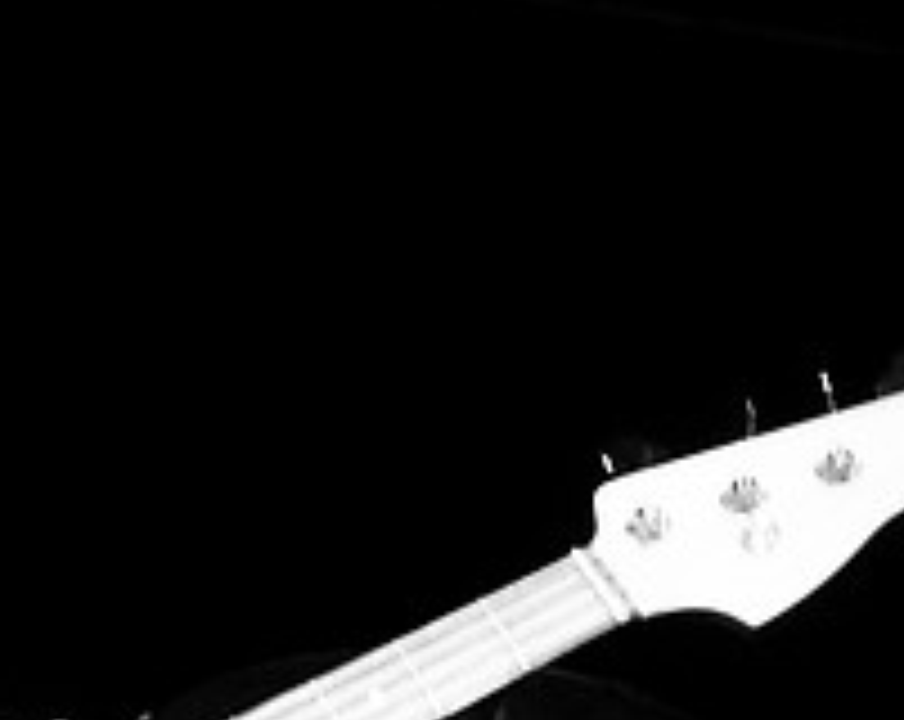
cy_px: 740
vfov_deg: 12.4
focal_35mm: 122
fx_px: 3258
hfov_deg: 15.6
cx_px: 54
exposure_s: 1/100
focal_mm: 30
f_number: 1.8
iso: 1000
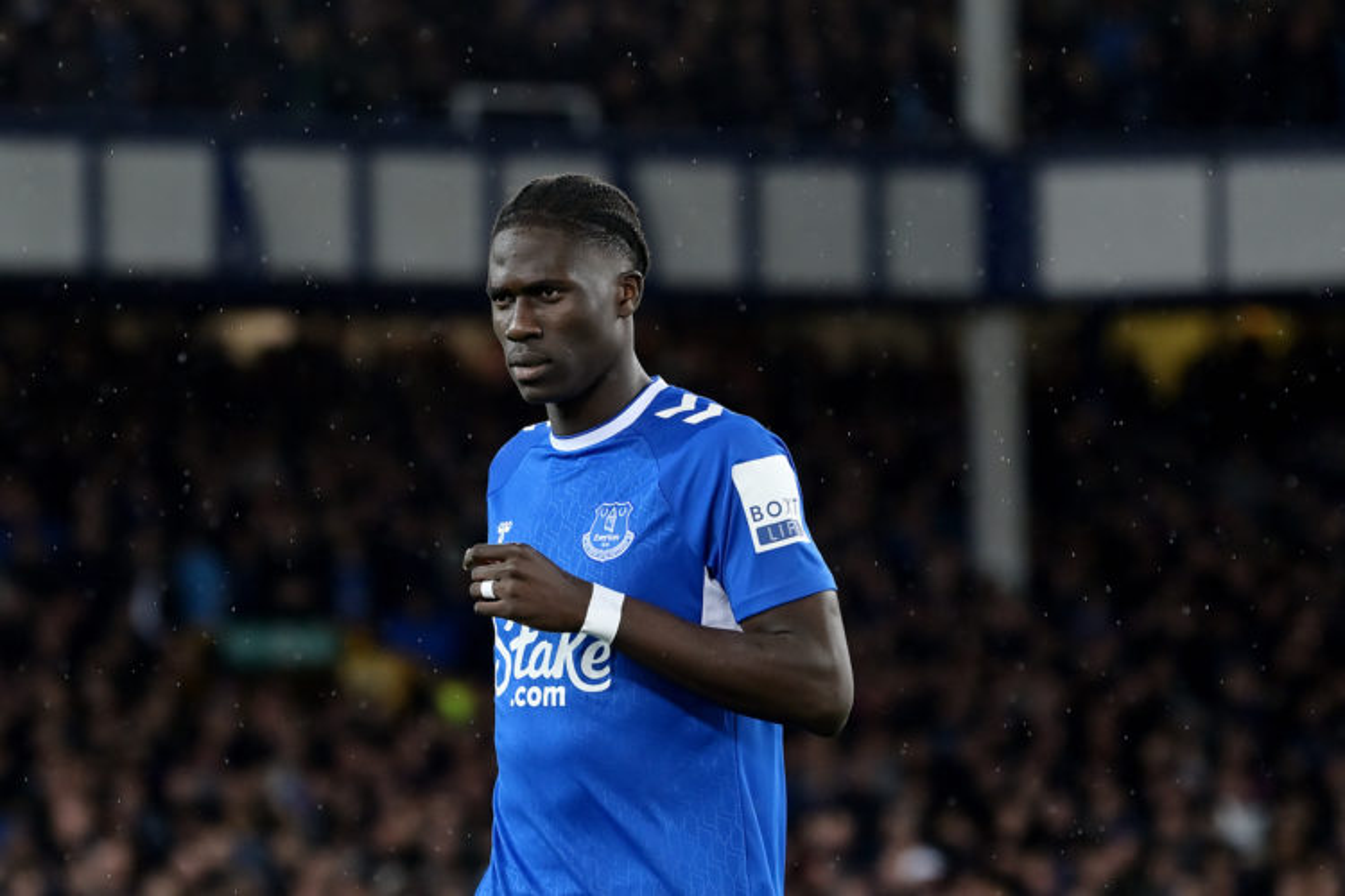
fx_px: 5230
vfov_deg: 9.8
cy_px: 448
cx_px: 672
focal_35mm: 140
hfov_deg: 14.7
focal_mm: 140
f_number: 2.8
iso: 1600
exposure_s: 1/1250
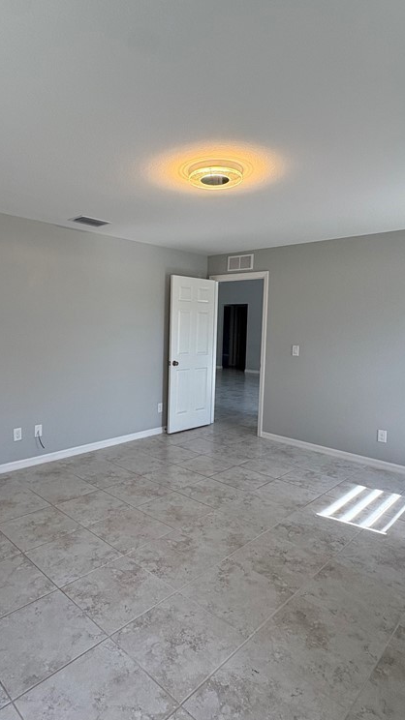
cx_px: 167
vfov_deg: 83.9
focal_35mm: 21
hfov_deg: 53.3
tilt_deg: -4.5
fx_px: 401
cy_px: 356
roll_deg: -0.3
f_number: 2.2
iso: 100
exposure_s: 1/120
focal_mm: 2.22
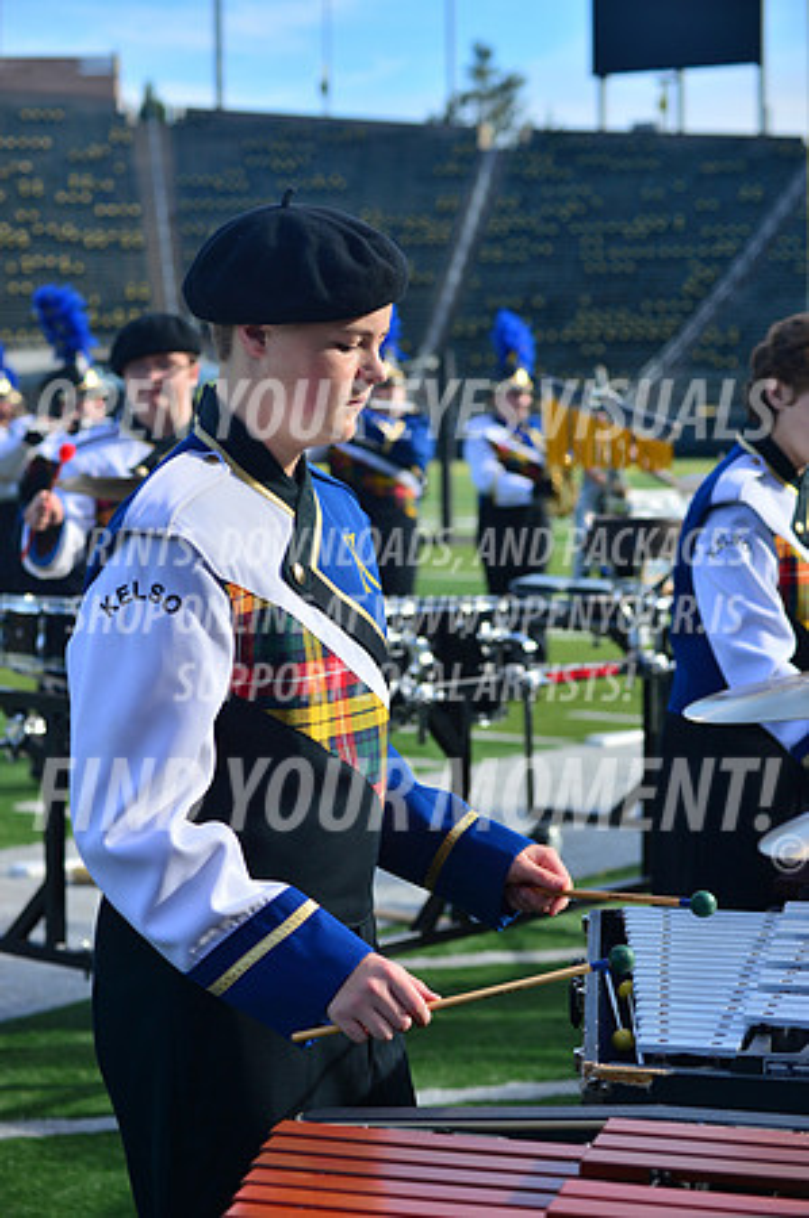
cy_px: 609
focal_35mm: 80
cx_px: 404
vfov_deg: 25.4
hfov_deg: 17.0
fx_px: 2703
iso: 125
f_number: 5.6
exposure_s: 1/800
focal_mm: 80
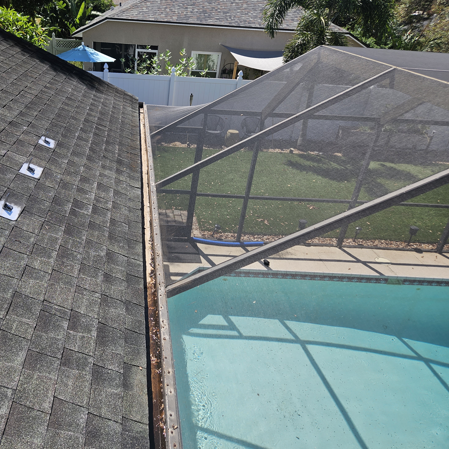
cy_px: 220
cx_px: 145
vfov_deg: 57.3
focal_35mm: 28
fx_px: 411
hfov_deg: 55.9
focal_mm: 5.4
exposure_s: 1/1208
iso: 25
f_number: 1.8
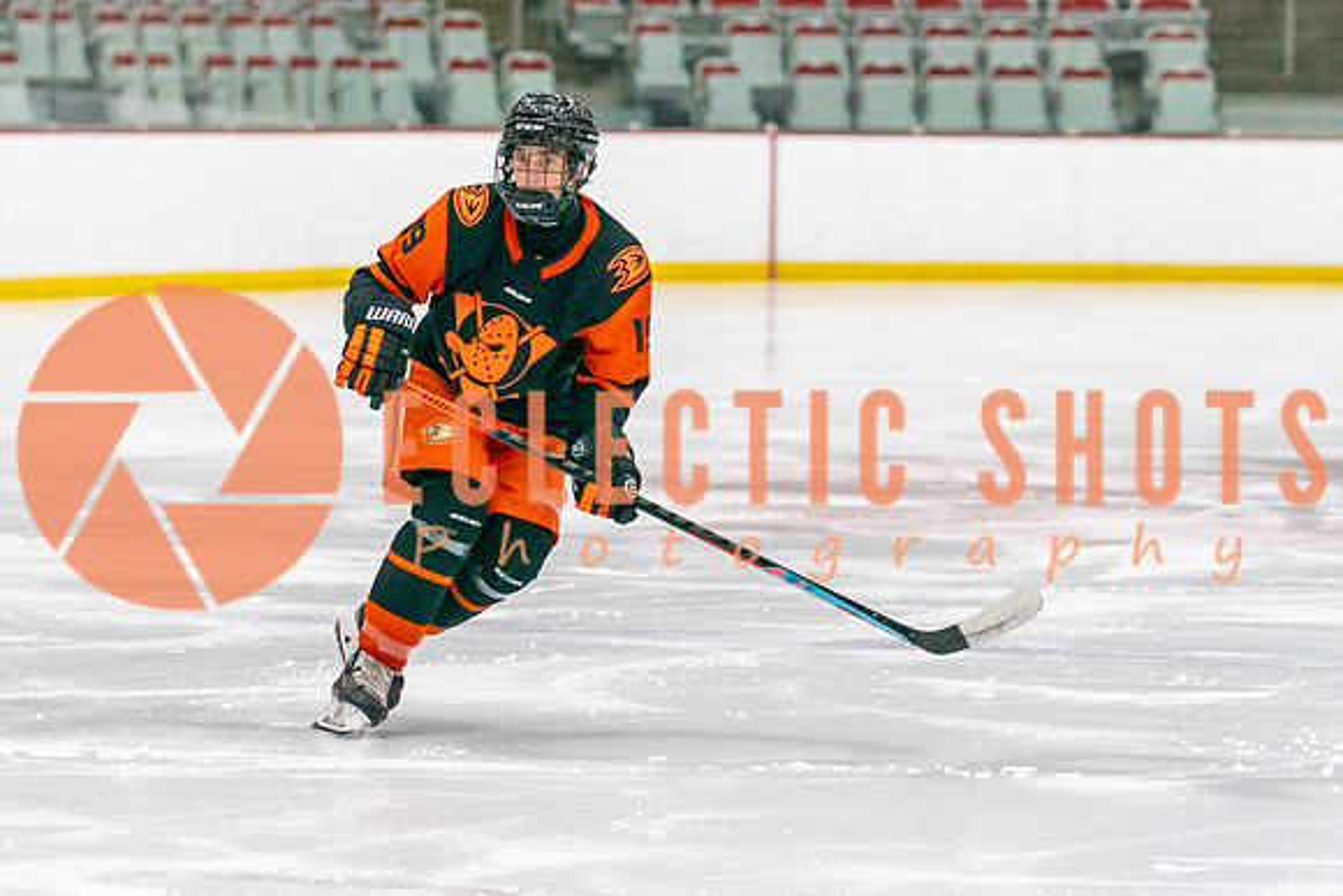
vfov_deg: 6.3
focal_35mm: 218
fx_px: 8143
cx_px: 330
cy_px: 549
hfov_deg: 9.4
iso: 3200
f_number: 2.8
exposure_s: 1/1250
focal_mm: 102
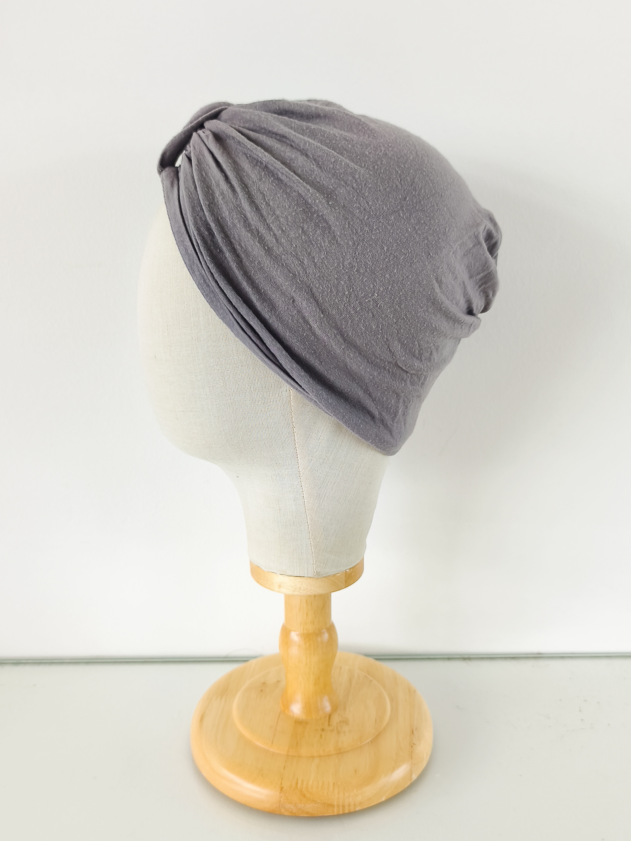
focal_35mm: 32
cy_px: 420
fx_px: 778
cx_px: 316
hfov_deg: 44.2
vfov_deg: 56.8
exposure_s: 1/40
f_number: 1.65
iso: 50
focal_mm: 6.14
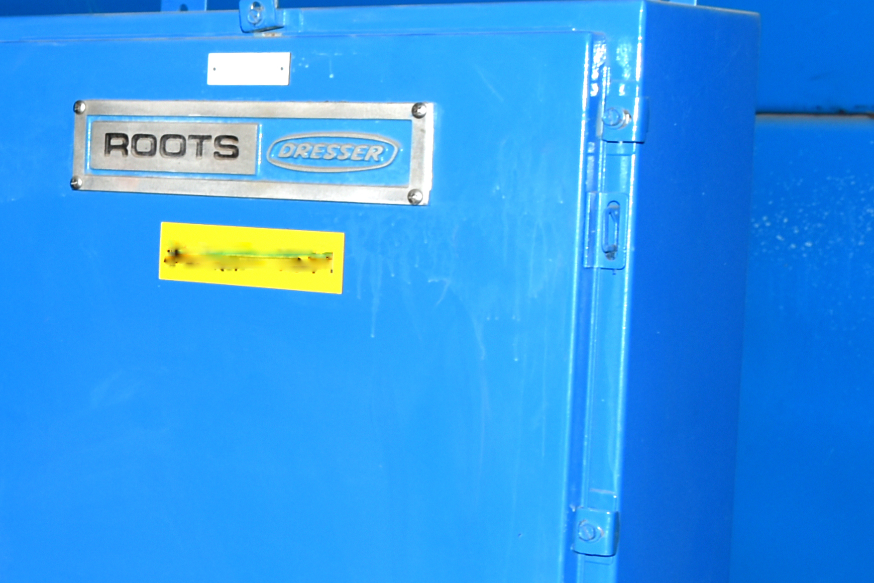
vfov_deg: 15.0
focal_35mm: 91
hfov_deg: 20.2
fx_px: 2209
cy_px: 301
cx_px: -309
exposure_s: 1/30
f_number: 5.6
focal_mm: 18
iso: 200
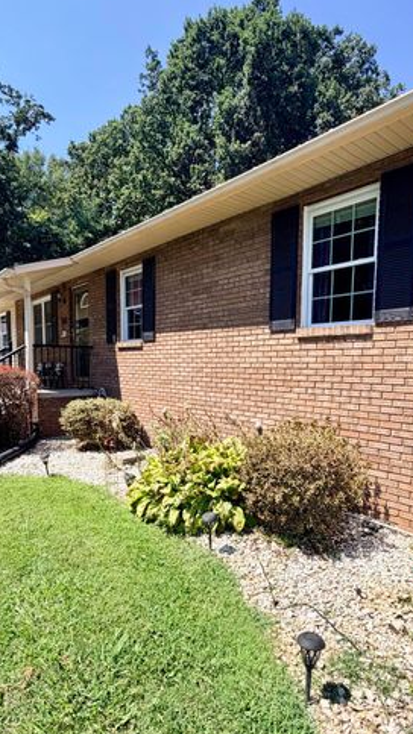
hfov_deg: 53.4
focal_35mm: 21
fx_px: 409
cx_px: 229
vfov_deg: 83.5
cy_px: 409
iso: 32
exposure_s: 1/770
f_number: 2.2
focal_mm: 2.22
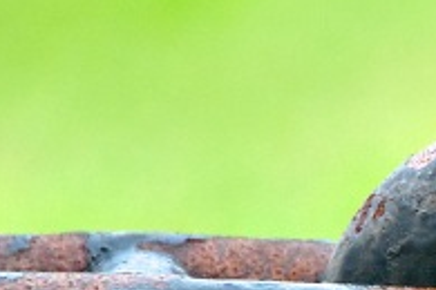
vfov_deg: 0.9
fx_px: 18625
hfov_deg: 1.3
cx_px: 769
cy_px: 359
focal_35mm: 1538
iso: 400
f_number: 5.6
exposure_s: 1/400
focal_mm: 200
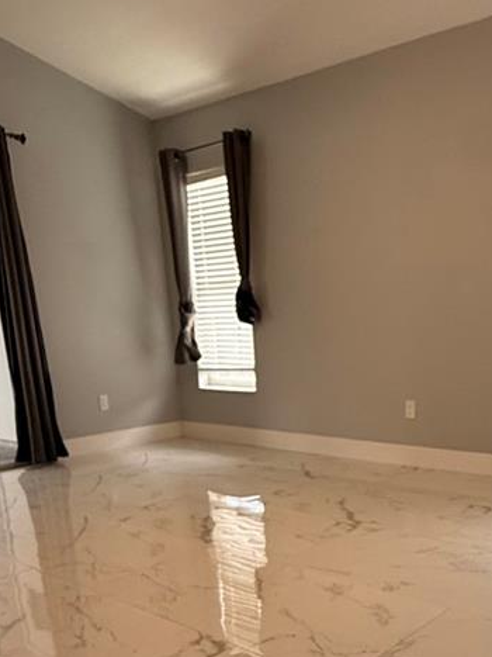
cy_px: 506
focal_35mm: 36
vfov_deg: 49.0
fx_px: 683
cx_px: 336
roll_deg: +2.1
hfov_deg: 39.1
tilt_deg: -15.0
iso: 250
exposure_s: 1/120
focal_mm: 2.22
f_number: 2.2
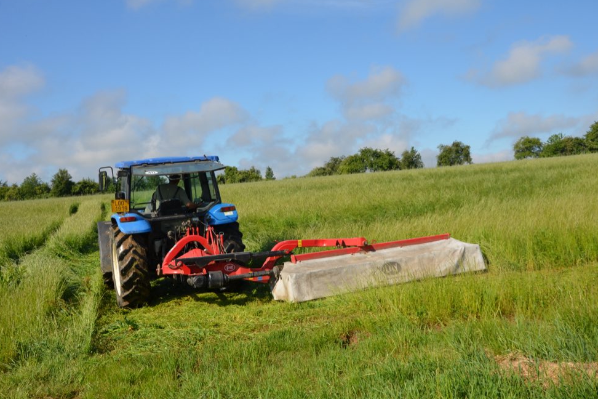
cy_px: 197
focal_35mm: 39
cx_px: 300
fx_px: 640
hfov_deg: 50.1
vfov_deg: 34.6
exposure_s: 1/250
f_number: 8
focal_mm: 25
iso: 100
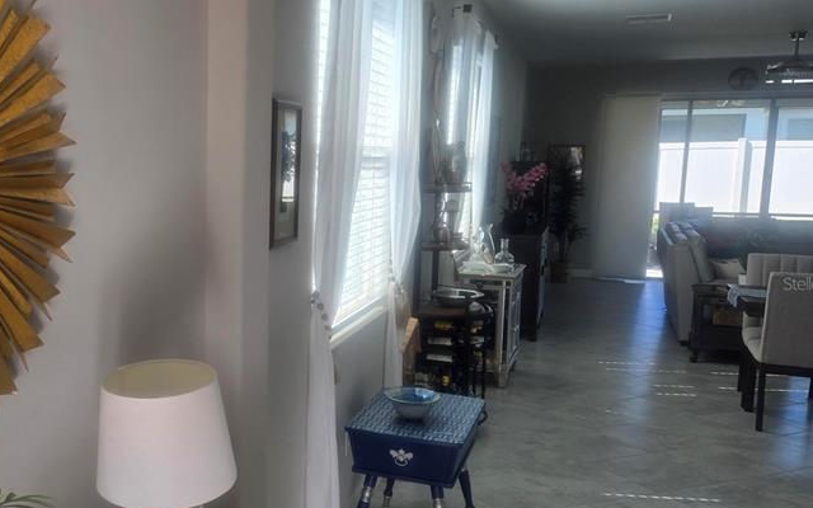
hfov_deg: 48.6
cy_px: 283
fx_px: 864
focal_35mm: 39
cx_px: 210
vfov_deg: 32.7
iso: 40
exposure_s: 1/180
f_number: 1.8
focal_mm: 5.4
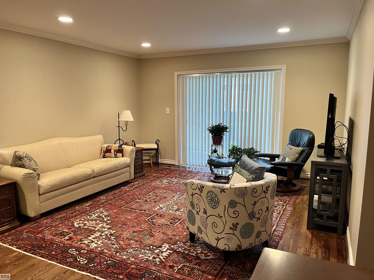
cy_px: 140
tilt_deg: -7.2
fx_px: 281
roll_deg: +0.4
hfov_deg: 67.3
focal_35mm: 26
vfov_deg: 53.1
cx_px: 187
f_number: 1.6
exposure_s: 1/60
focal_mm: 5.1
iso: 320
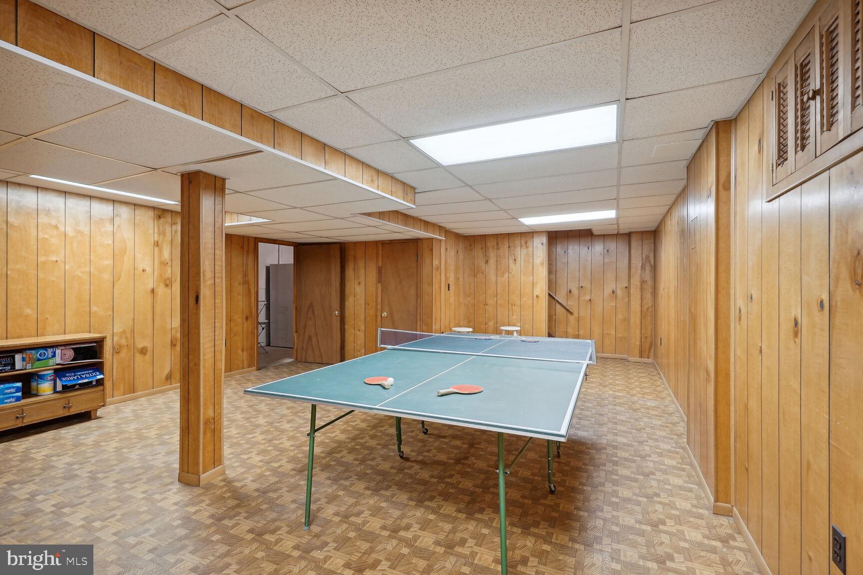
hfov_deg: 96.7
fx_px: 384
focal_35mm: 16
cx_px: 432
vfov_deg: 73.7
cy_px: 288
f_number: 9
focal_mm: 16
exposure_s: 1/30
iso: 800
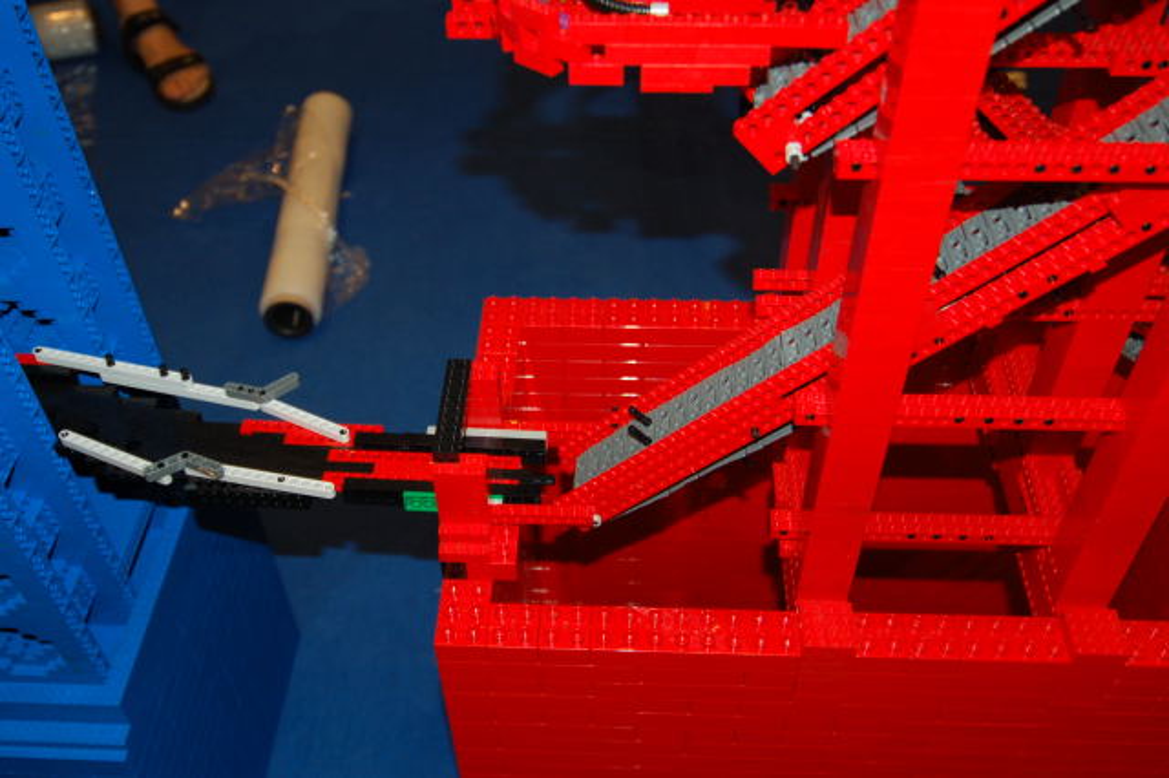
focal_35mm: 36
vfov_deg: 36.8
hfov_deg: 53.2
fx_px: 1168
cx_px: 584
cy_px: 389
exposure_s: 1/60
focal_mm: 24
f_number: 4
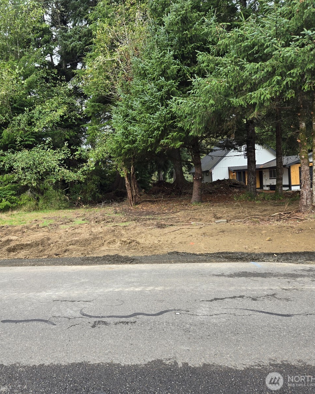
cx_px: 88
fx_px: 350
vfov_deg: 58.8
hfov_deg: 47.1
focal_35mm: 30
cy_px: 197
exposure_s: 1/267
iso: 25
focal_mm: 5.4
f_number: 1.8
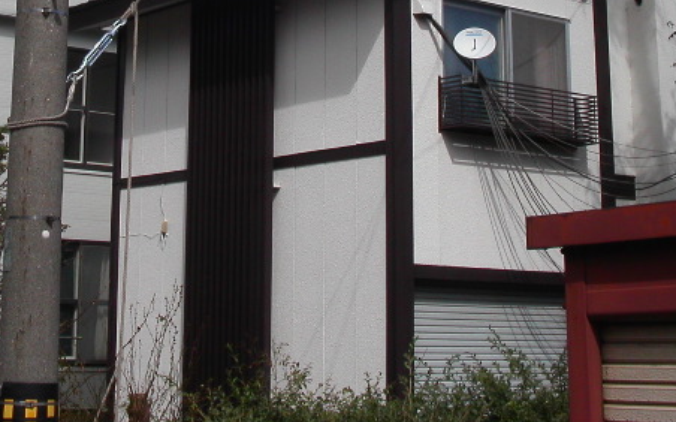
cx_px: 242
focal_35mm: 76
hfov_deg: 27.0
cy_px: 5
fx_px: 1399
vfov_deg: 16.8
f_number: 8
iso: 100
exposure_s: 1/750
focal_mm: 7.8
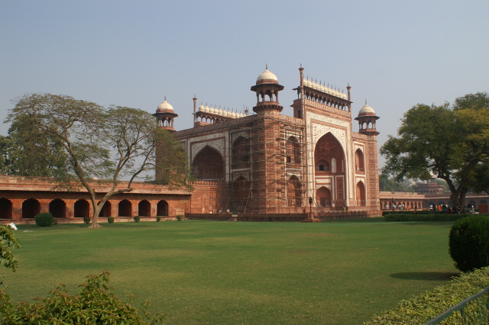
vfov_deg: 43.6
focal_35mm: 30
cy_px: 162
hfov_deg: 62.0
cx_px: 244
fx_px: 407
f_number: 8
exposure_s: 1/300
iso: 100
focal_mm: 20
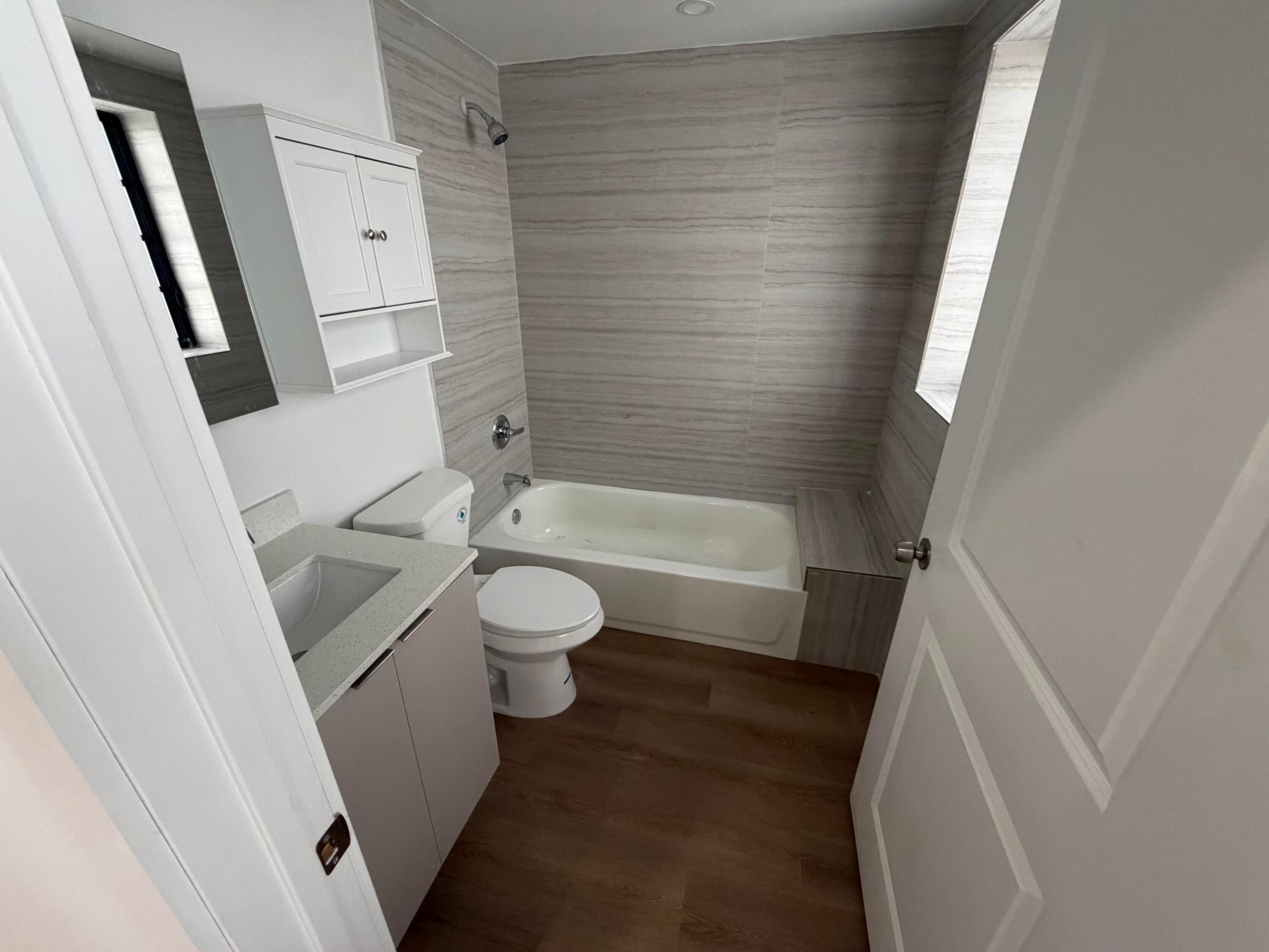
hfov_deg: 102.1
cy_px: 476
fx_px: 513
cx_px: 634
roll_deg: -0.2
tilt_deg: -23.5
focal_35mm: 14
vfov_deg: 85.7
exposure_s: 1/121
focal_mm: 2.22
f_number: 2.2
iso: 320
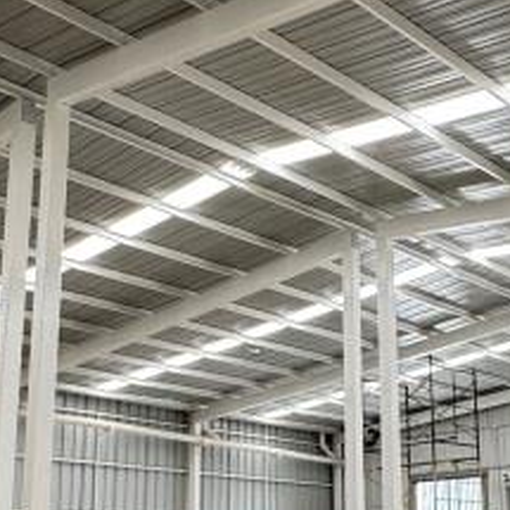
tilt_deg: +12.4
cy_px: 349
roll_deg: +1.6
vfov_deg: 28.8
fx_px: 983
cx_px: 313
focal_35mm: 59
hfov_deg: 29.0
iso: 64
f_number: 2.2
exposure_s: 1/99
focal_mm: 2.22
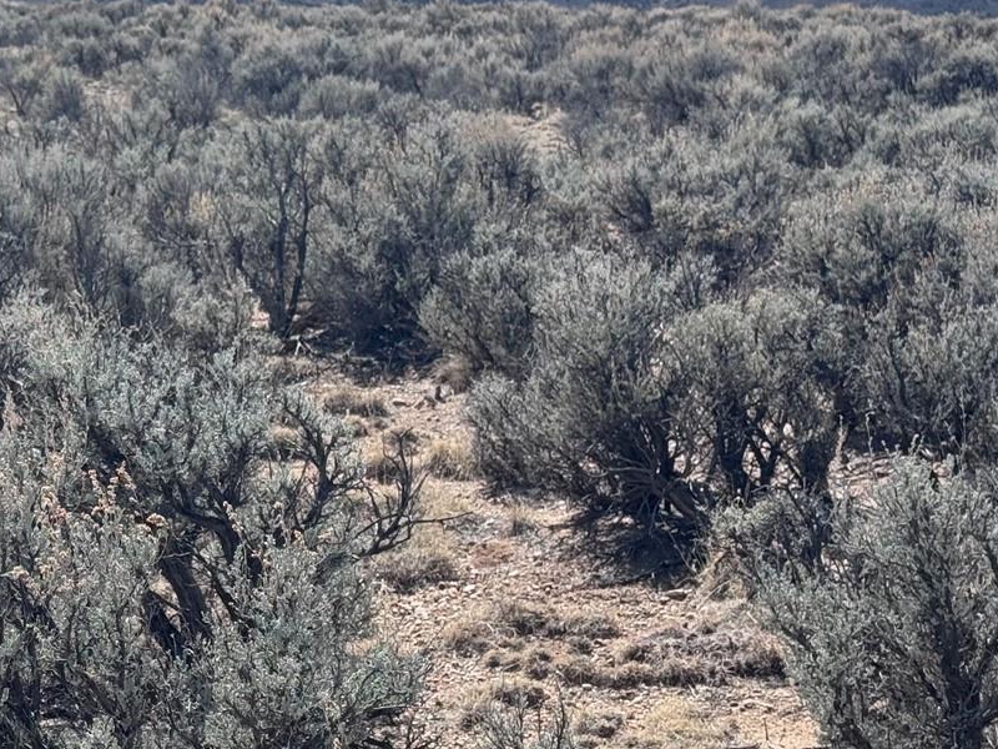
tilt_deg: -9.3
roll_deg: -1.2
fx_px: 2768
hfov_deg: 19.9
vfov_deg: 15.4
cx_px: 22
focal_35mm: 96
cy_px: 499
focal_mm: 6.76
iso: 64
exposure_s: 1/3817
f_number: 1.78
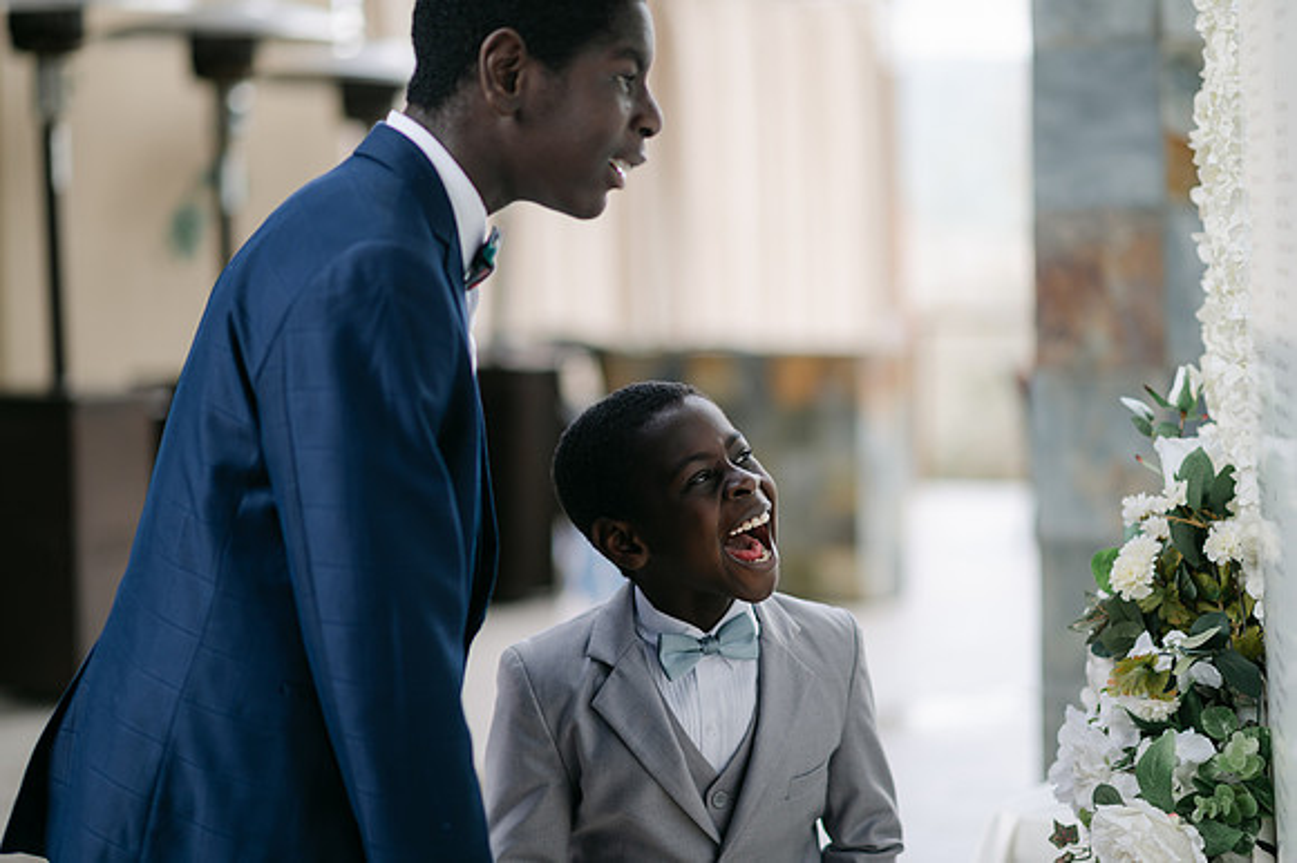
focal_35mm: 85
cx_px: 648
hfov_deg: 23.9
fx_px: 3060
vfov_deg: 16.1
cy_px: 432
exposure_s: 1/400
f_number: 2
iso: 100
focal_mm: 85
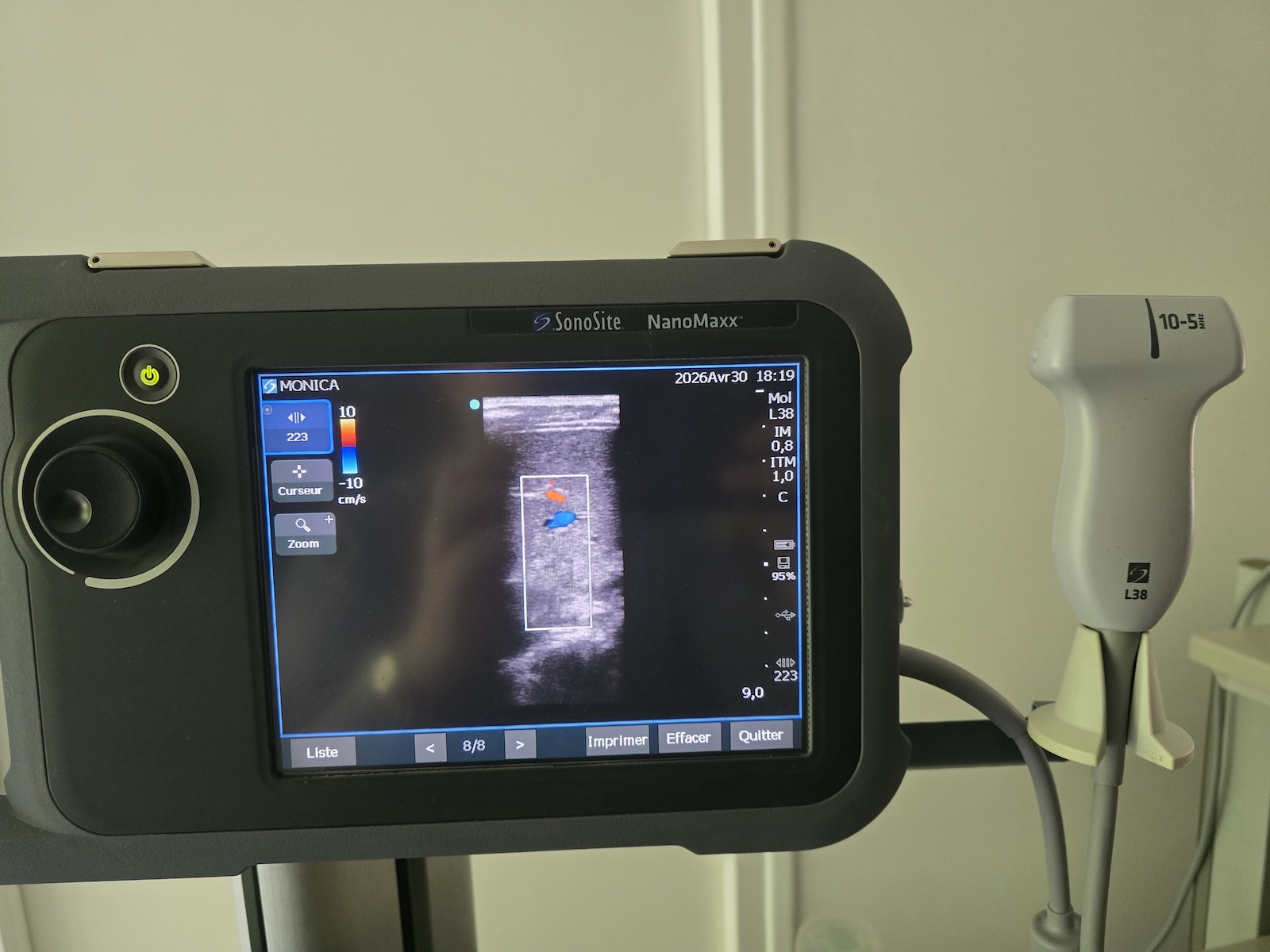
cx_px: 635
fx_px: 844
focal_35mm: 23
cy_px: 476
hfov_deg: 73.9
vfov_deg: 58.9
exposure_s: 1/120
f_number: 1.7
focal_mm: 6.3
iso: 1000
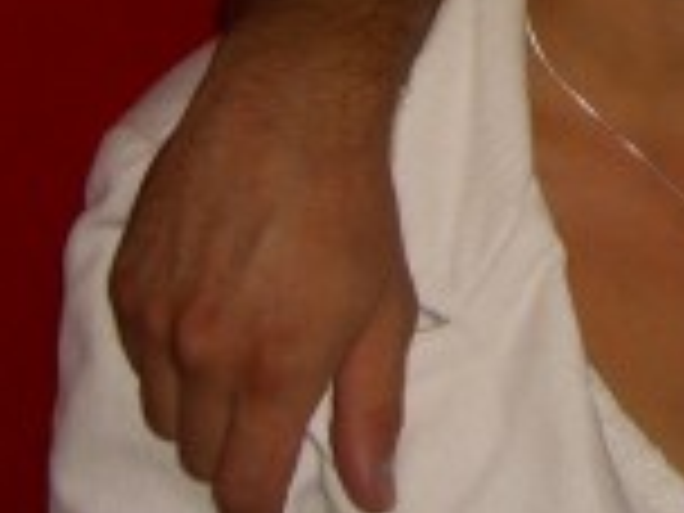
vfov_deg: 9.7
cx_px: 936
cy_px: -108
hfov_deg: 12.7
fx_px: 2964
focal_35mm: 150
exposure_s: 1/60
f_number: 2.8
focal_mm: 7.9
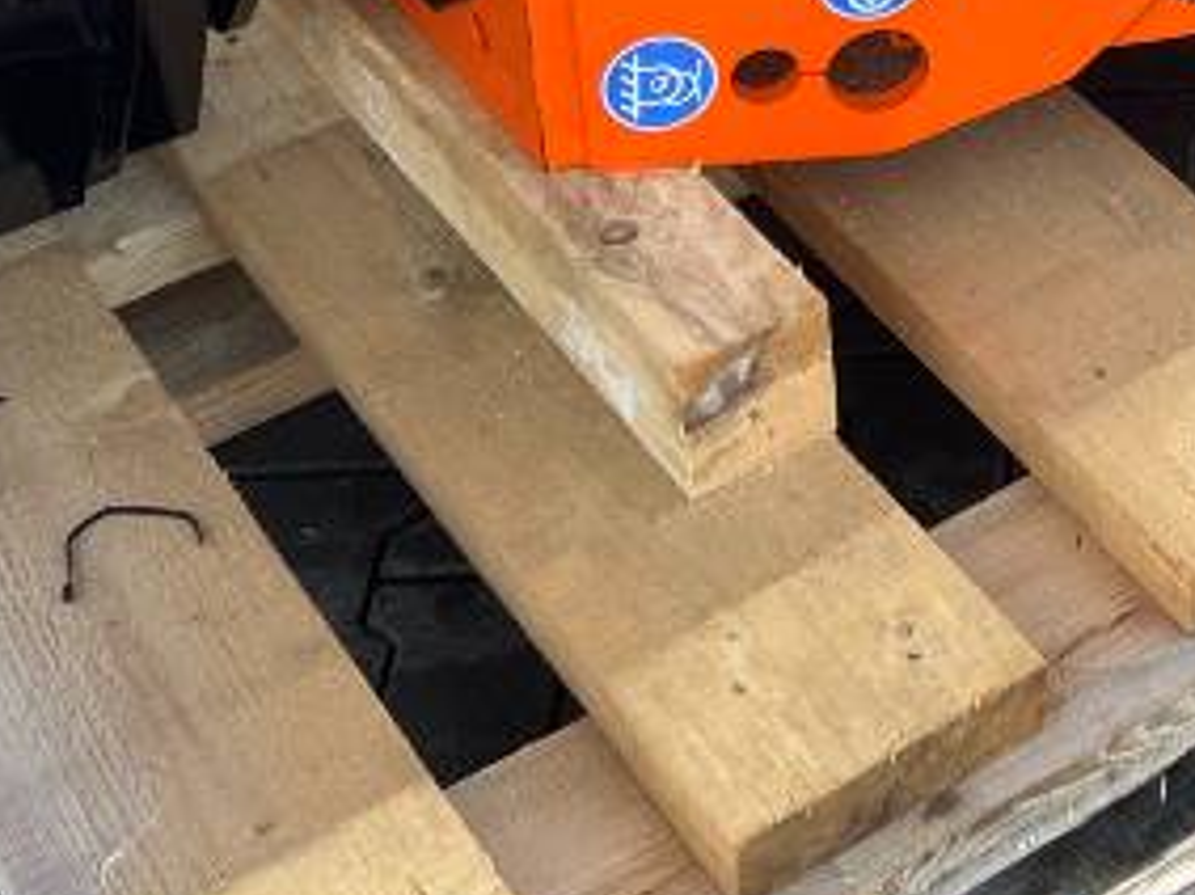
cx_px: 1246
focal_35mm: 94
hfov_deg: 20.1
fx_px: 3244
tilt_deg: -30.2
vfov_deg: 14.8
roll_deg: -1.1
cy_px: -393
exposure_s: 1/303
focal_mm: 5.7
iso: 50
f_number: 1.5
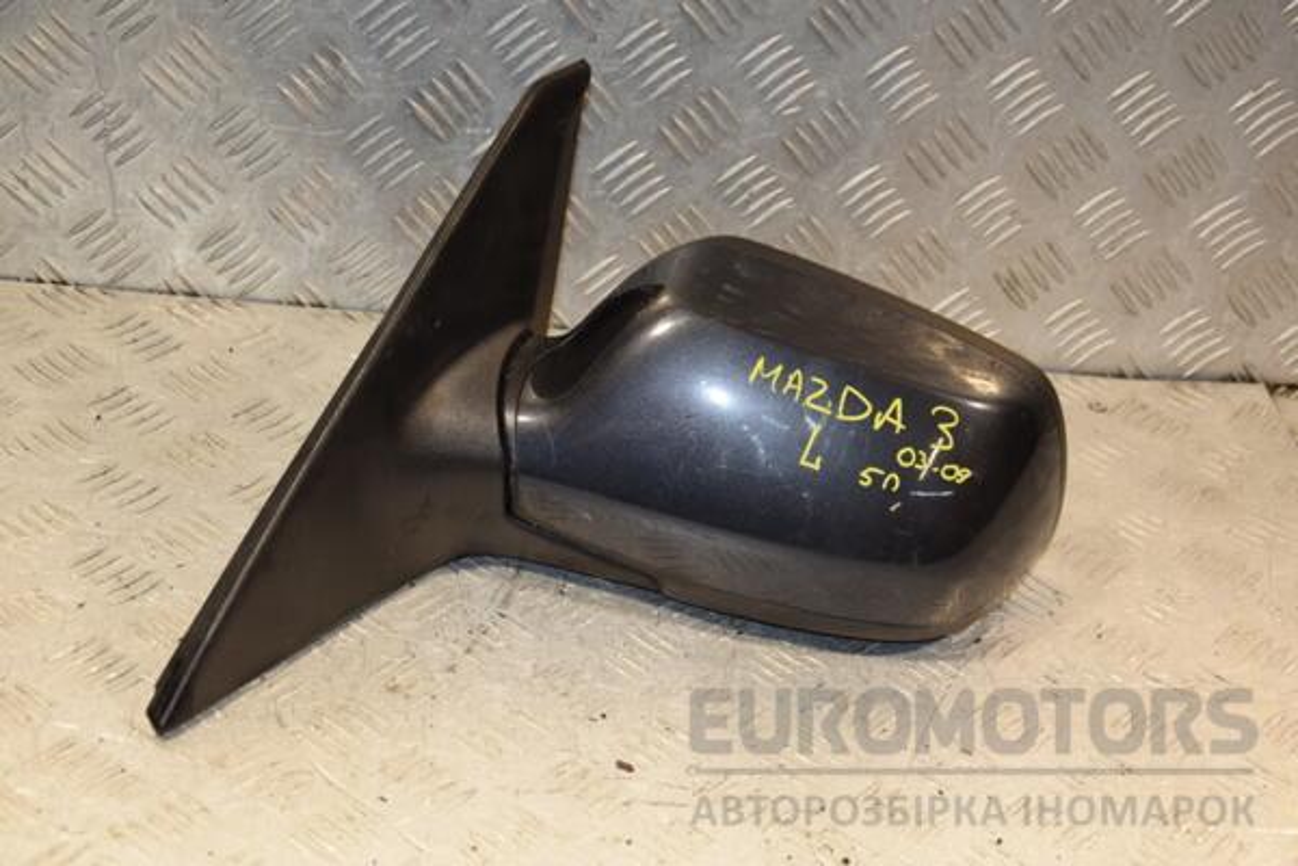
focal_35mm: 72
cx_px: 649
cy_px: 433
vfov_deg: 18.9
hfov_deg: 28.1
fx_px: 2596
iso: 800
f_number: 5.6
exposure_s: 1/200
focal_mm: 48
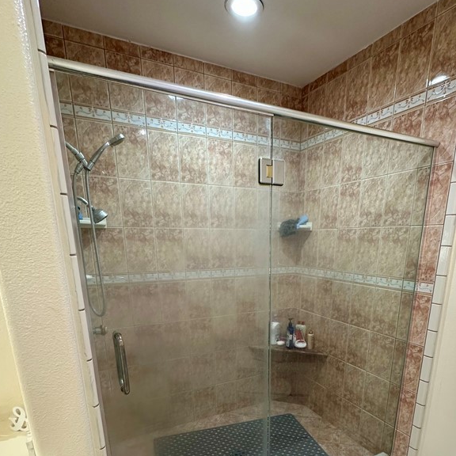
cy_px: 333
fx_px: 328
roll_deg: -0.9
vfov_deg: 66.0
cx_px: 254
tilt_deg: -15.2
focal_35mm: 22
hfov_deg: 69.4
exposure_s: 1/60
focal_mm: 2.22
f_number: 2.2
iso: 160
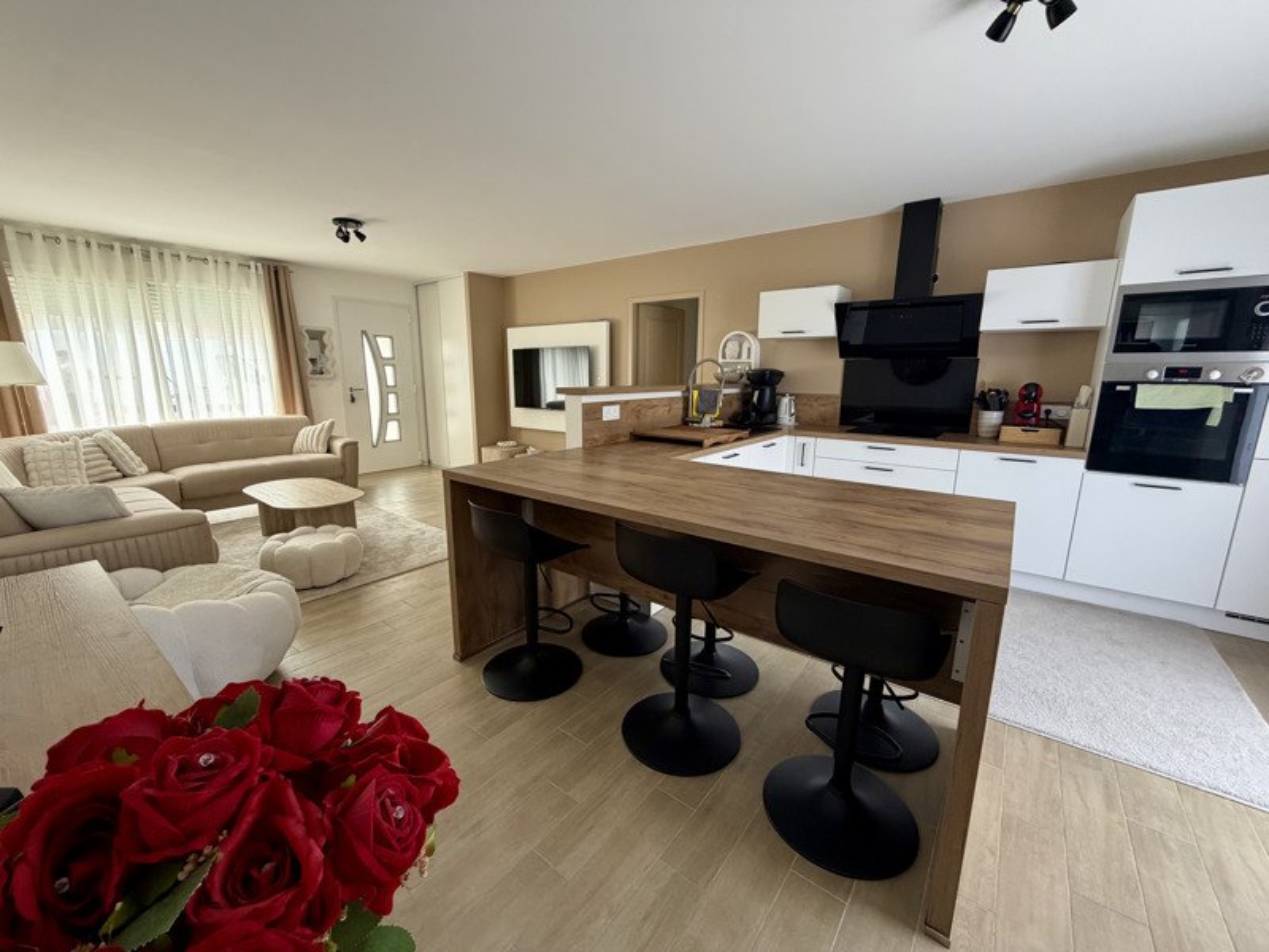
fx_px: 513
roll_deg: +0.2
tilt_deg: -12.3
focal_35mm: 14
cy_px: 476
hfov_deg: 102.1
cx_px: 634
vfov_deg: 85.7
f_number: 2.2
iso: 200
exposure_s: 1/121
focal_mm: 2.22
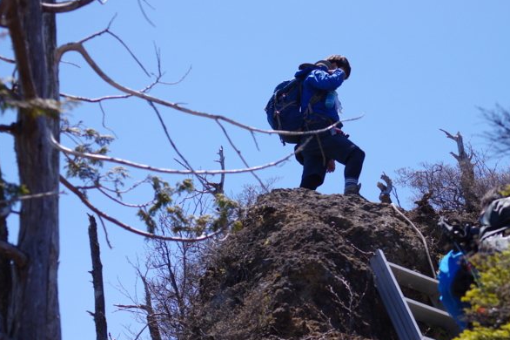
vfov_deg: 19.2
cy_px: 174
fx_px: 1005
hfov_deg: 28.4
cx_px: 318
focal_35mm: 71
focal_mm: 35
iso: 200
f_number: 4
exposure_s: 1/1600
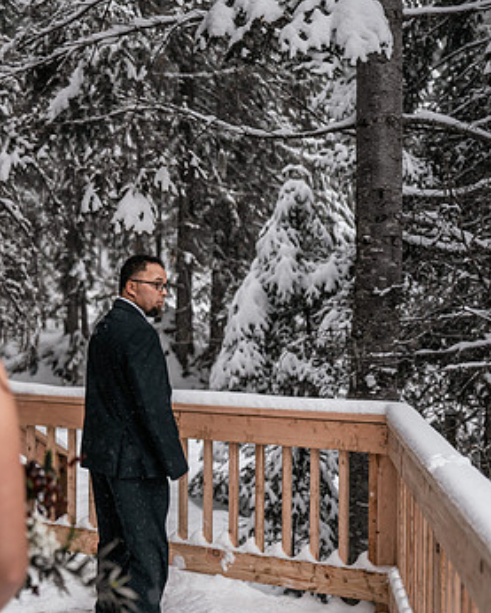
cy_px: 313
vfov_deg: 34.1
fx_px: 999
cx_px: 53
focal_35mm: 55
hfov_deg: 26.7
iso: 200
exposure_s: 1/400
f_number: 2
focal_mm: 35
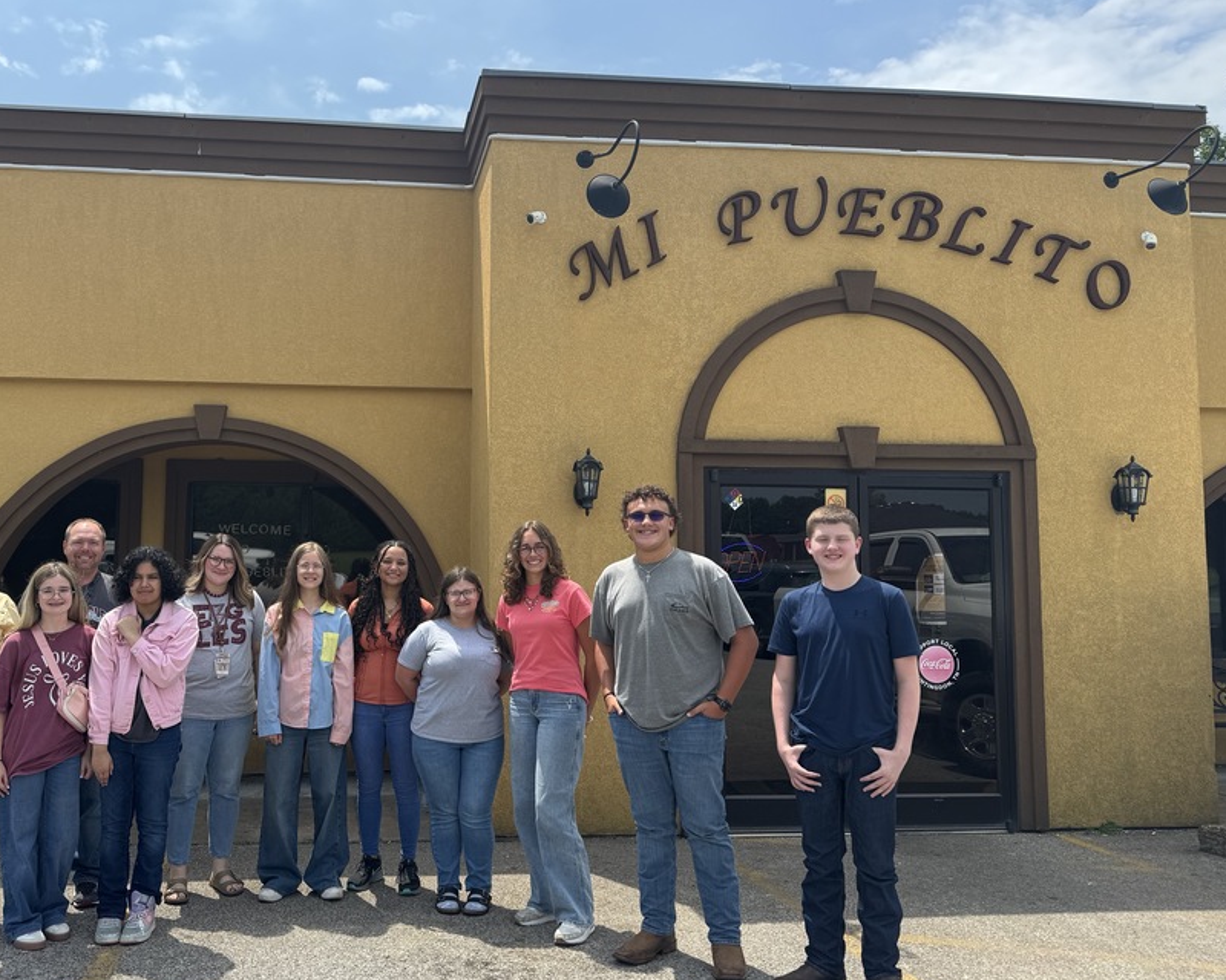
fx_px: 1089
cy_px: 484
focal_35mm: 30
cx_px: 451
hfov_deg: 57.9
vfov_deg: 48.5
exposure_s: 1/3096
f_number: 1.78
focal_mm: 6.76
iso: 80
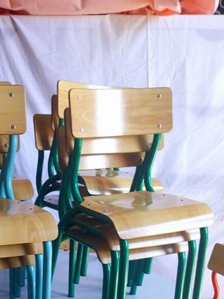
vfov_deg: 29.7
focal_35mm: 59
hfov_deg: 24.7
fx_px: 508
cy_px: 321
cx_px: 72
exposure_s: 1/50
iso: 32
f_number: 1.8
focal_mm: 4
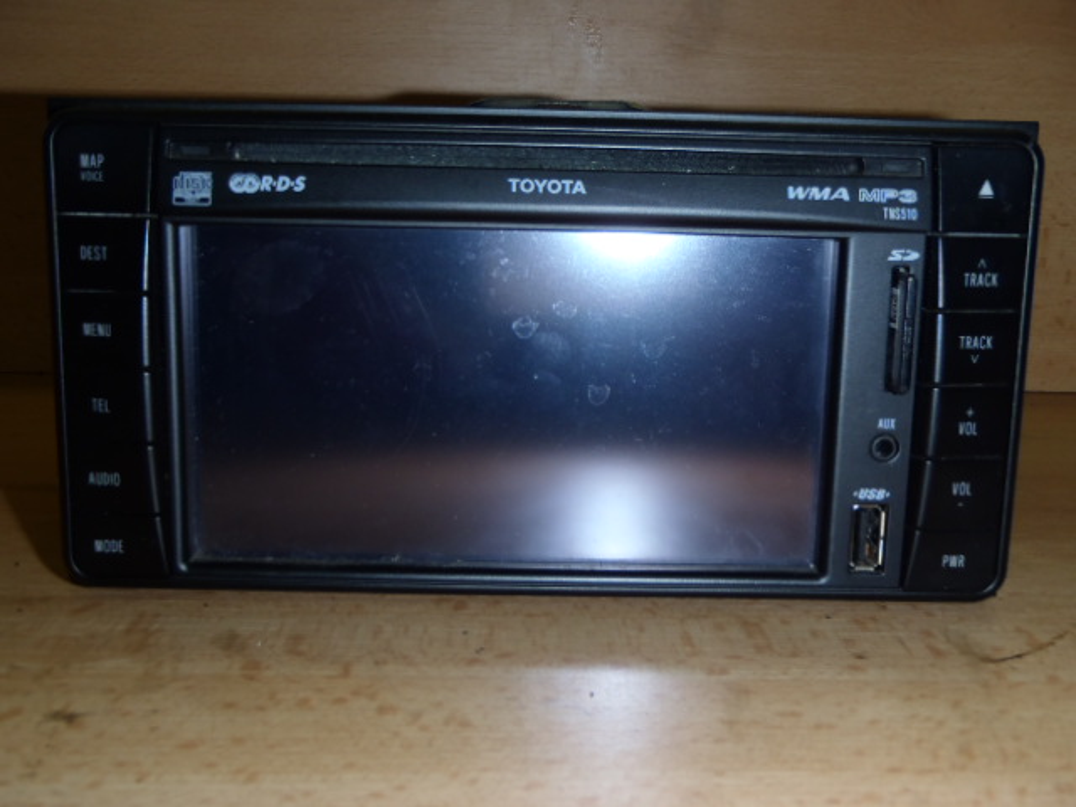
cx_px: 538
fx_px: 1181
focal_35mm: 38
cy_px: 404
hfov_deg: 49.0
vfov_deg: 37.7
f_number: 4.6
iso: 100
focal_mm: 6.83
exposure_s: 1/40
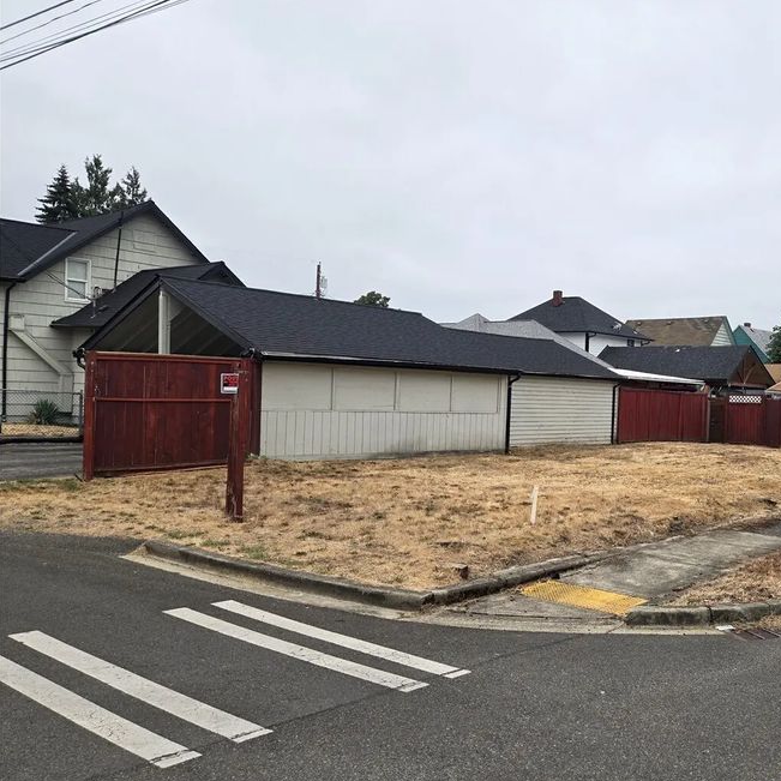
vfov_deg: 51.1
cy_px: 402
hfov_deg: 48.5
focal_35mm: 32
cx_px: 613
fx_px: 817
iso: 25
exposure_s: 1/1433
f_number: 1.8
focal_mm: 5.4
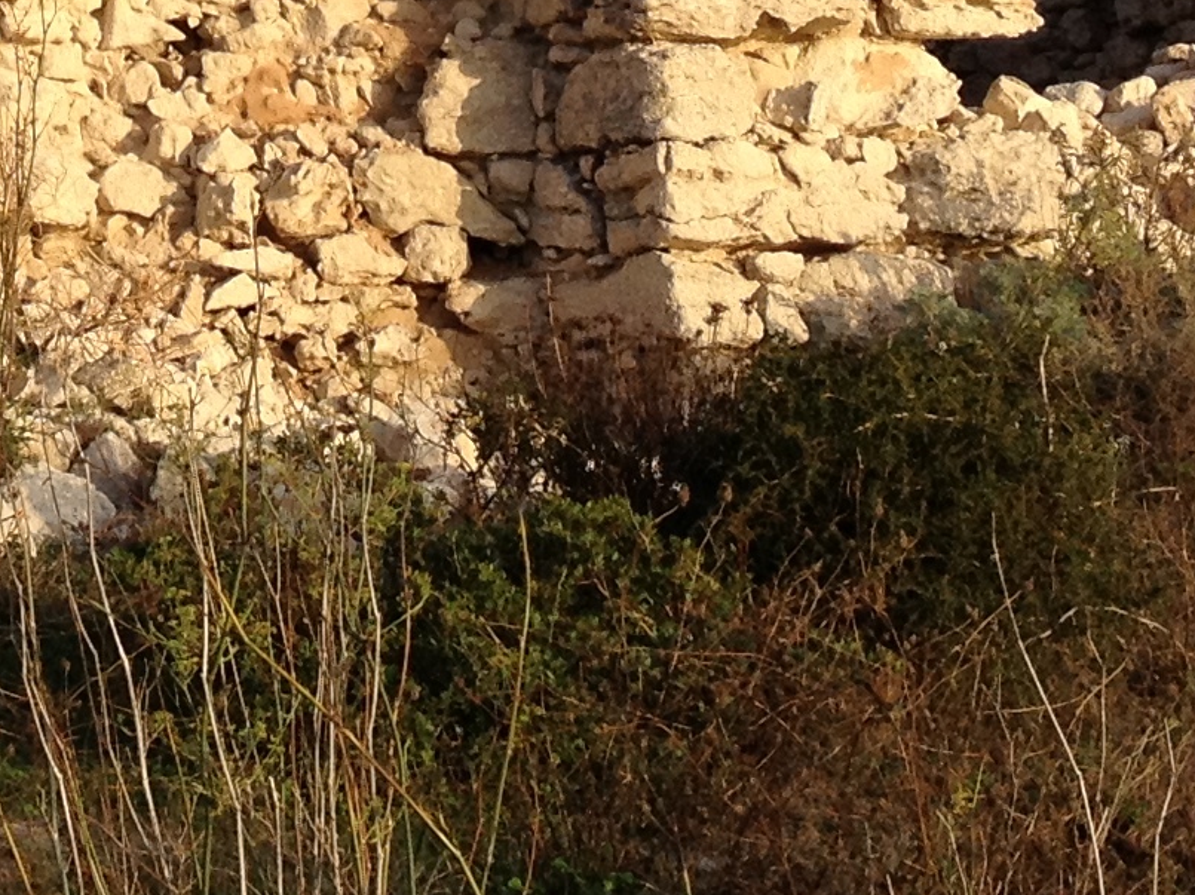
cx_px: -178
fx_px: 4900
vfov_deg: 9.9
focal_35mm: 142
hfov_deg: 13.6
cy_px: -741
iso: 64
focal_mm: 4.28
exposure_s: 1/1004
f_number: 2.4
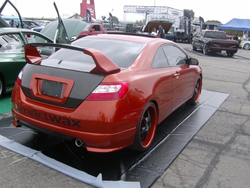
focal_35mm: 36
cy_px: 94
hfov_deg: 51.3
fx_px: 260
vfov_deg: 39.7
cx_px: 125
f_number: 4.7
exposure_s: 1/390
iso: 100
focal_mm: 6
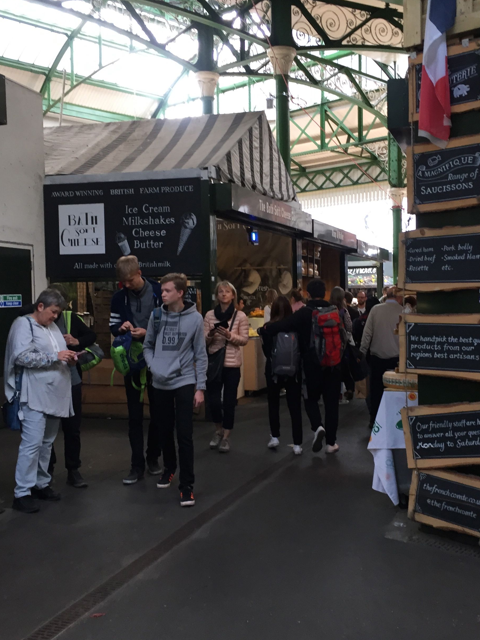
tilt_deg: -1.3
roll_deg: -1.0
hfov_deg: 36.7
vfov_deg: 47.9
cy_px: 313
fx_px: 721
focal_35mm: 39
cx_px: 279
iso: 40
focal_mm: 4.15
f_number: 2.2
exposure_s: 1/33
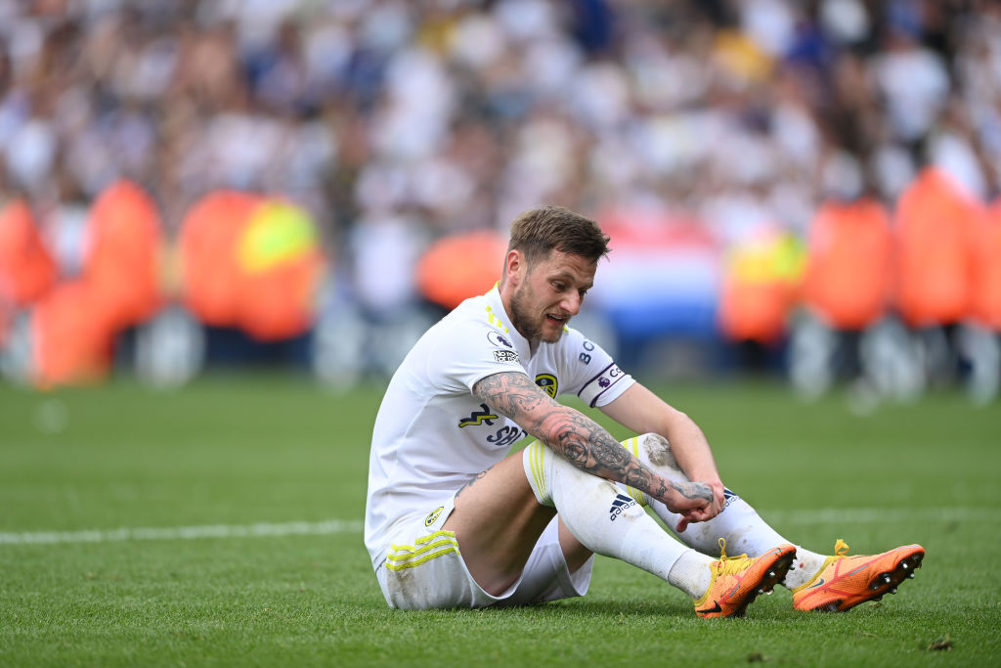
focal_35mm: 400
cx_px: 500
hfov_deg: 5.2
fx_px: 11123
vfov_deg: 3.4
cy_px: 334
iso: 400
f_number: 3.2
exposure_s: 1/3200
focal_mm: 400
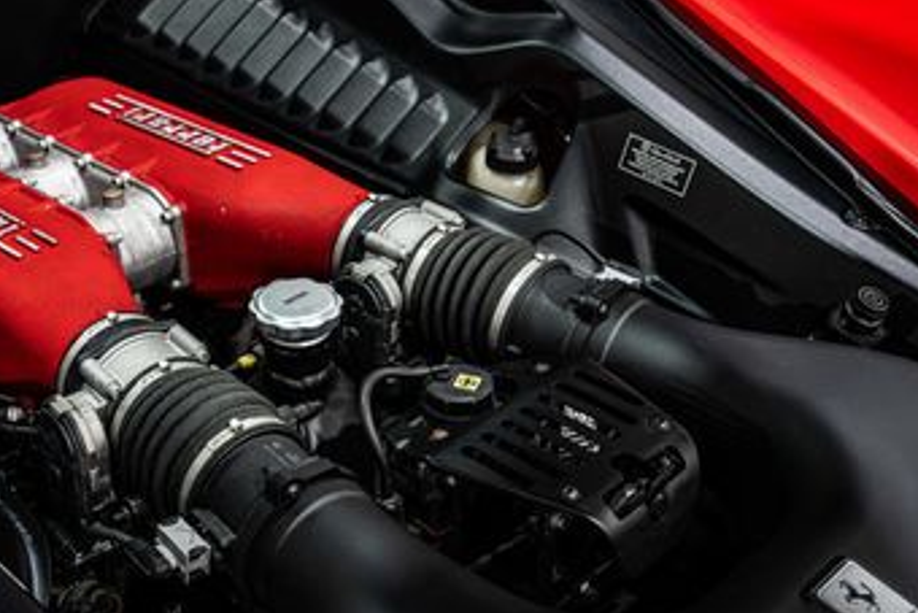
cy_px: 355
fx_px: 1250
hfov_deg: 39.8
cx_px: 297
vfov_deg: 27.5
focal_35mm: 49
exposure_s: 1/50
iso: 1600
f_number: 4
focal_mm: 26
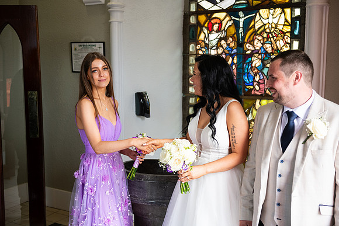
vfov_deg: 31.9
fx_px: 396
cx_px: 170
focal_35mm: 42
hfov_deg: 46.4
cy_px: 113
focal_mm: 42
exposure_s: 1/160
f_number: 3.5
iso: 640
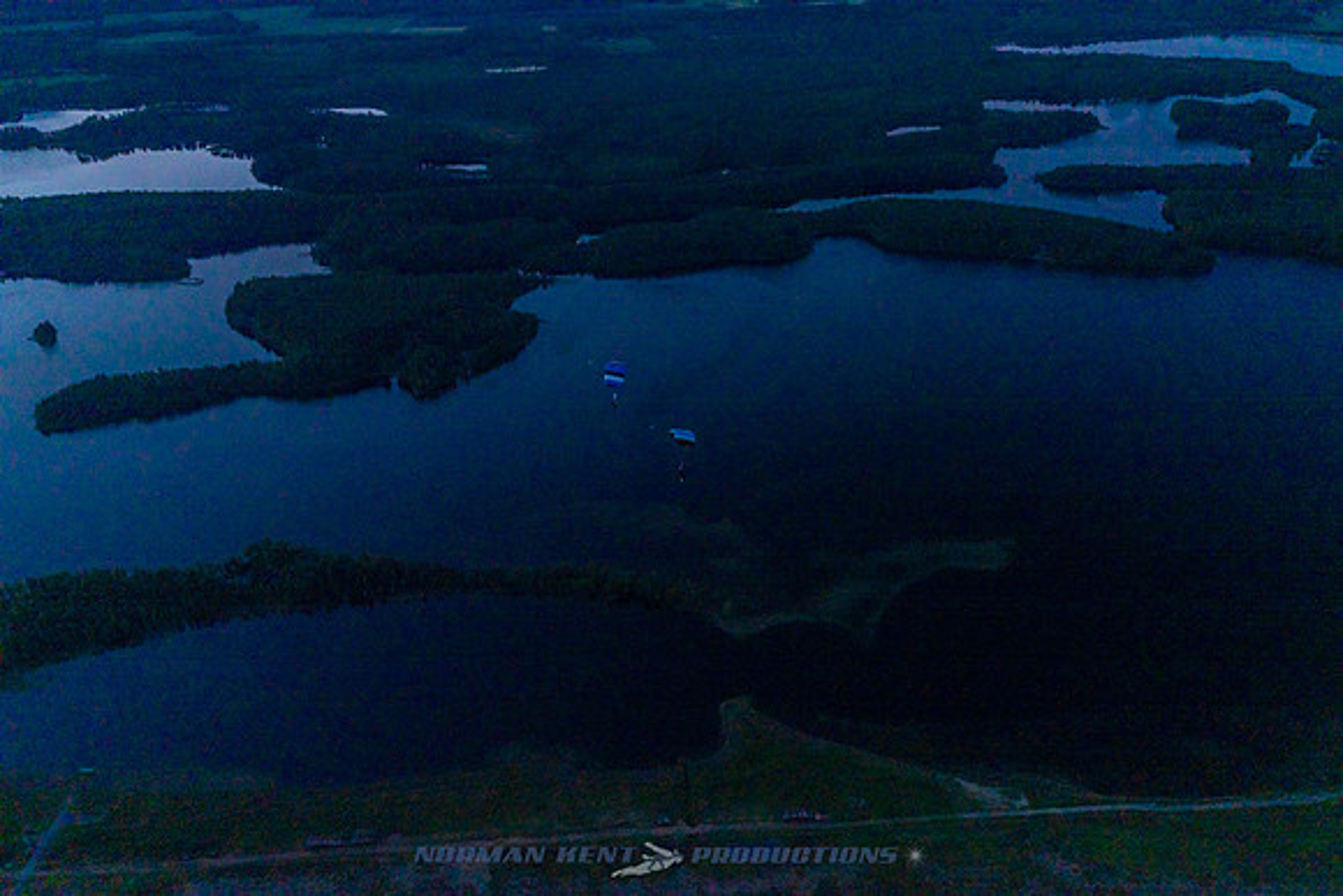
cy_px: 448
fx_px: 1045
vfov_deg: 46.4
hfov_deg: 65.5
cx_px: 672
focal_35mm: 28
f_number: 4
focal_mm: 28
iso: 1000
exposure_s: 1/2000
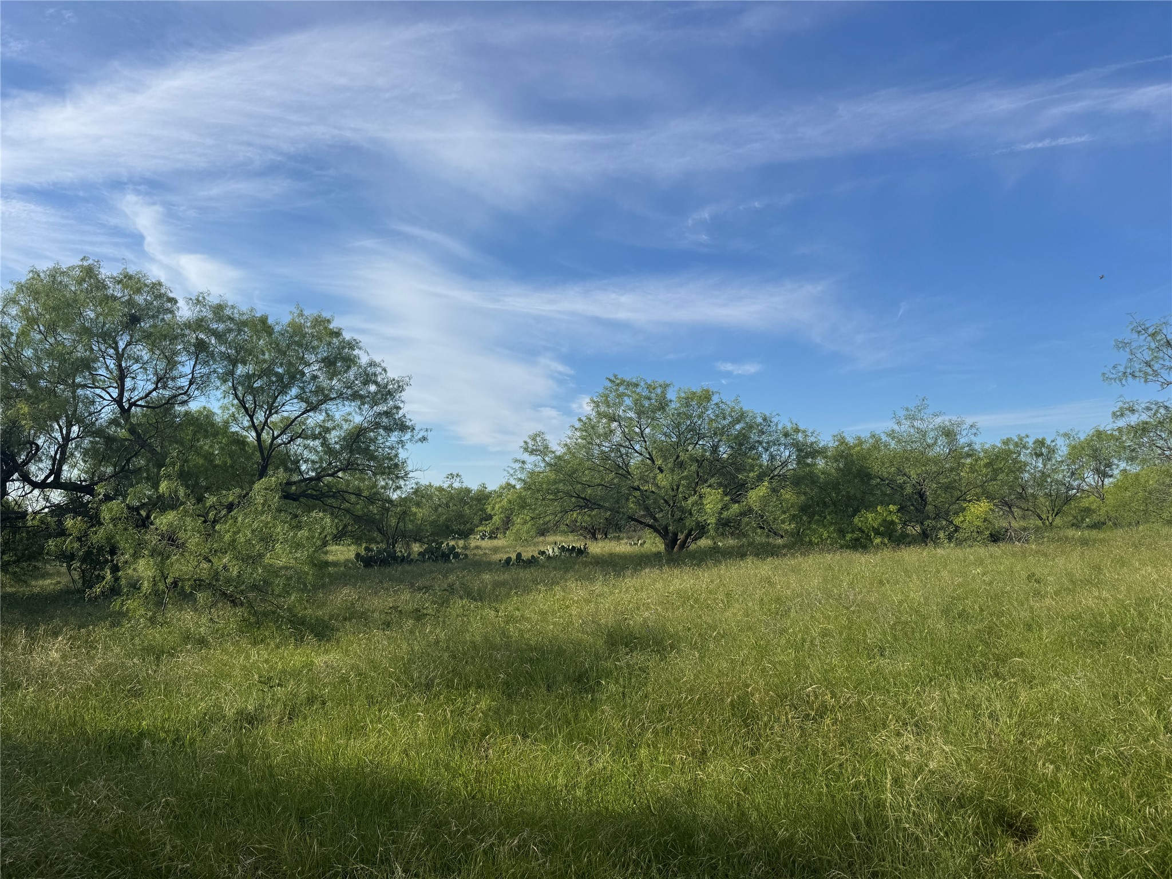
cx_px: 586
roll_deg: -0.1
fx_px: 813
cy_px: 440
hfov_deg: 71.6
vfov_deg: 56.8
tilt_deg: +6.4
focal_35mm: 24
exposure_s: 1/4950
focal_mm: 6.76
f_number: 1.78
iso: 80
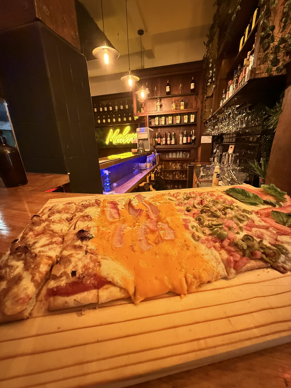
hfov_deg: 85.7
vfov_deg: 102.1
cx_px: 146
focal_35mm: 14
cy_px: 194
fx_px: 157
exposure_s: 1/25
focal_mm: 2.22
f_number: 2.2
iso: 1600
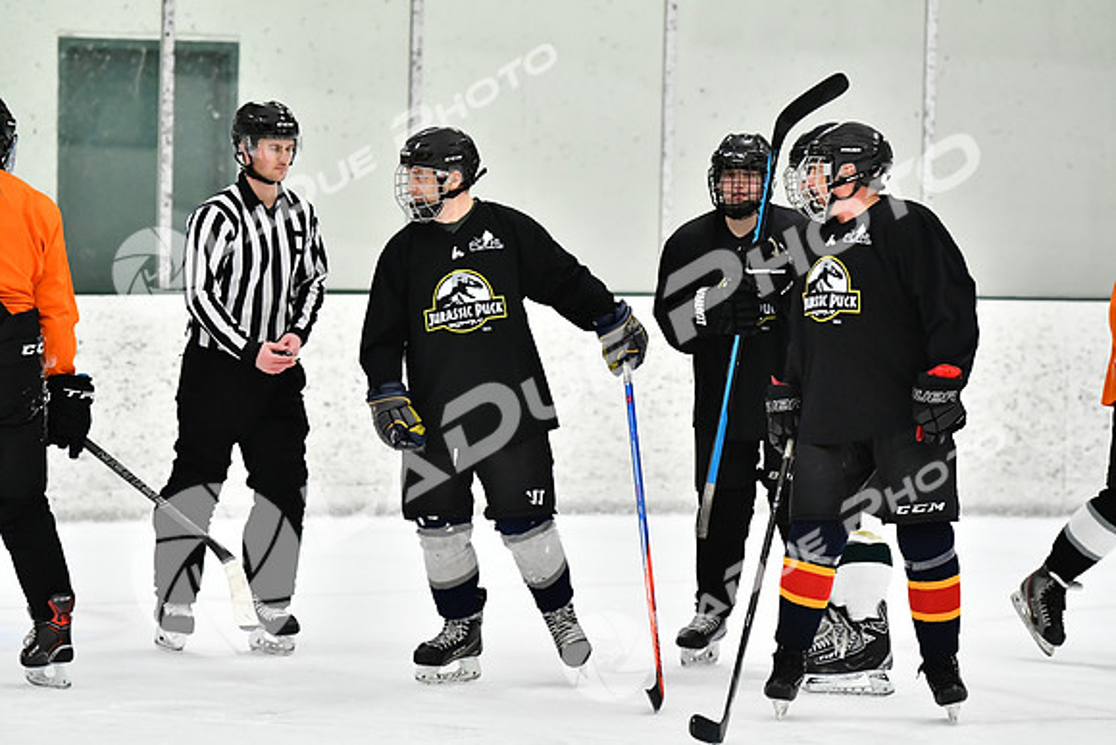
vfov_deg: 7.3
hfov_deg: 11.0
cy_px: 372
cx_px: 558
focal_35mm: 188
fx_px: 5814
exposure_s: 1/1250
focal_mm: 125
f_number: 2.8
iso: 5000
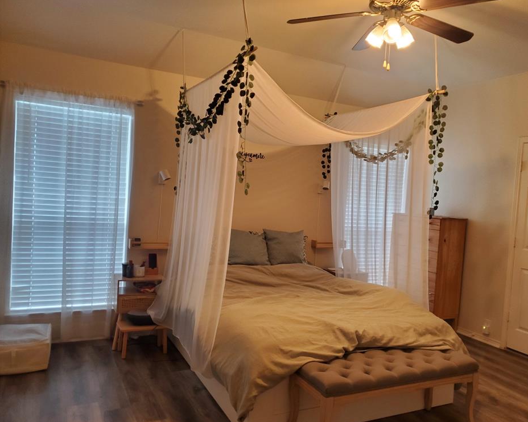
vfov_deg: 51.5
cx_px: 290
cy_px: 208
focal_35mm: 28
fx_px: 437
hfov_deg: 62.1
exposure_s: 1/40
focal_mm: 4.3
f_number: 1.5
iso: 200
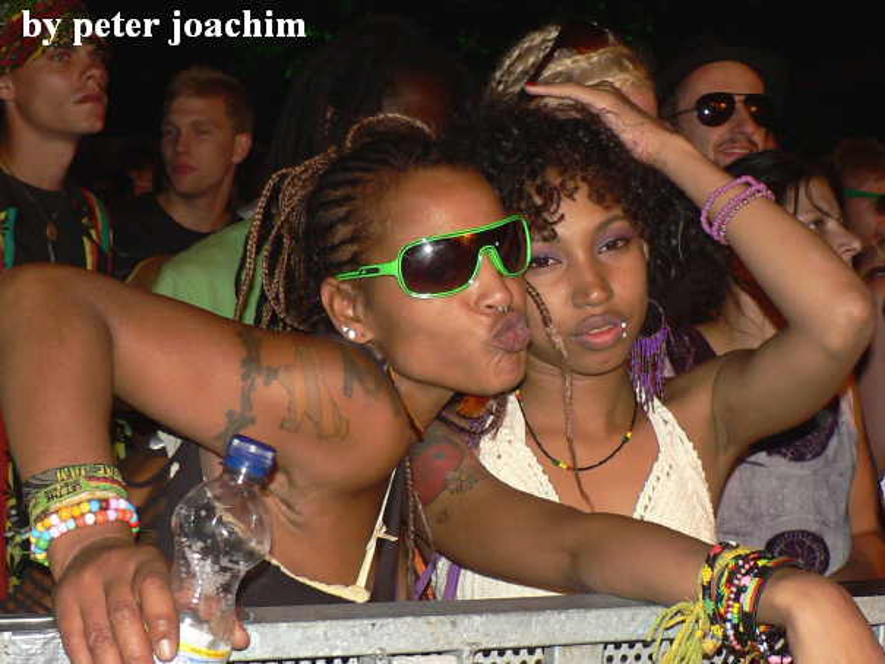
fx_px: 895
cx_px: 442
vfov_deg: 40.7
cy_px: 332
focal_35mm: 35
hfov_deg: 52.6
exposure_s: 1/60
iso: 100
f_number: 2.8
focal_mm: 6
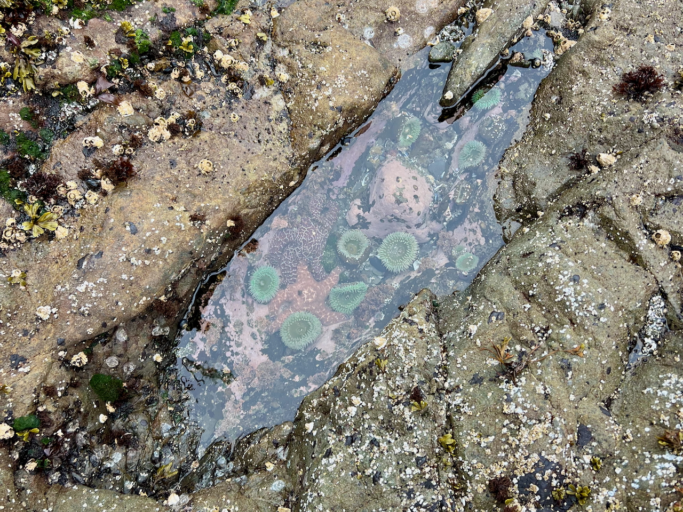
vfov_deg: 53.1
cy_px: 256
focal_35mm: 26
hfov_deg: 67.3
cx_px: 342
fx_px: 513
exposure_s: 1/427
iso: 50
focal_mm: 5.7
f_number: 1.5
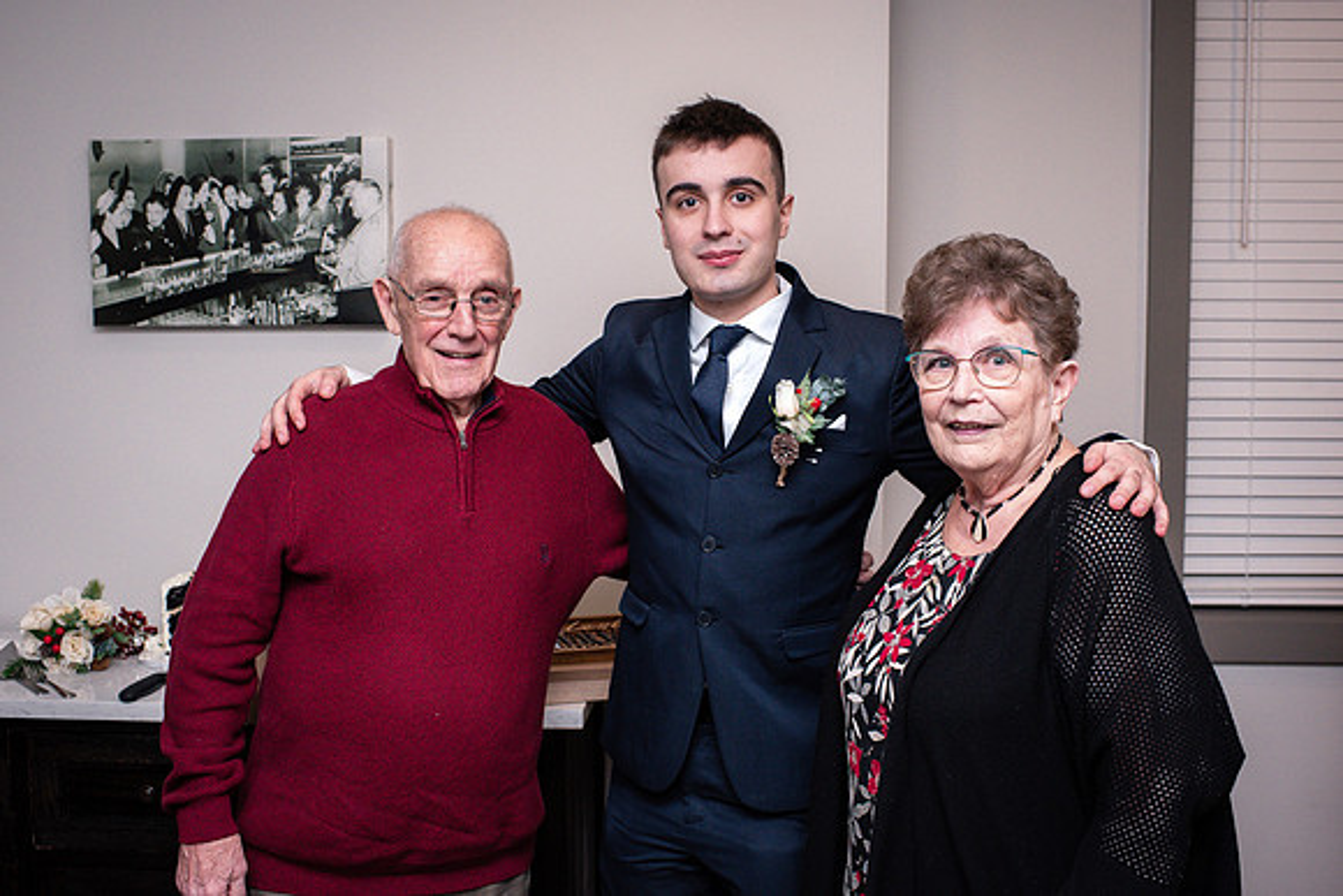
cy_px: 450
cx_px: 698
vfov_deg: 36.5
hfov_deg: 52.6
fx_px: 1358
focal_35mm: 36
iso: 2500
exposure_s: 1/200
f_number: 5.6
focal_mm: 35
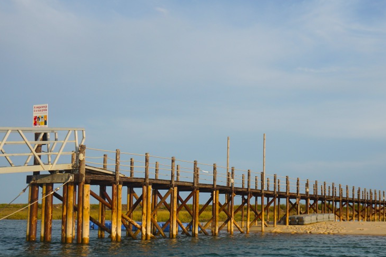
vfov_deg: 25.0
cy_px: 159
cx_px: 271
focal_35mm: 54
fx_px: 579
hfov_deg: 36.3
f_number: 5
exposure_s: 1/1000
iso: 160
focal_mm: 22
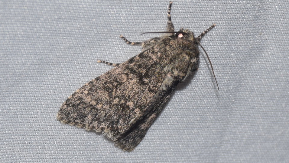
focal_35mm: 221
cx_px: 144
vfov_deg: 5.5
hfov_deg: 9.8
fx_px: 1693
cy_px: 95
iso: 100
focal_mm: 140
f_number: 13
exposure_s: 1/160
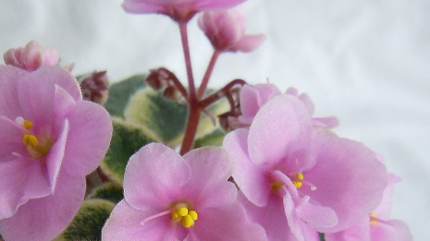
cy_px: 251
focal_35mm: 57
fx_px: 650
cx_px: 143
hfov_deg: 36.3
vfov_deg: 20.3
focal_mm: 5.4
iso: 400
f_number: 3.5
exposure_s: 1/125
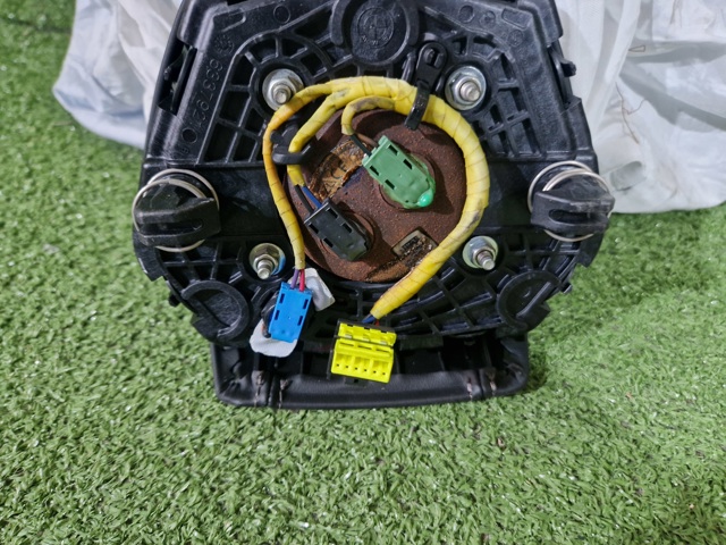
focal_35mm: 23
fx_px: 482
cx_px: 363
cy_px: 272
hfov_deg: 73.9
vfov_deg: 58.9
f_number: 1.8
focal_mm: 5.4
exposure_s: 1/50
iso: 640
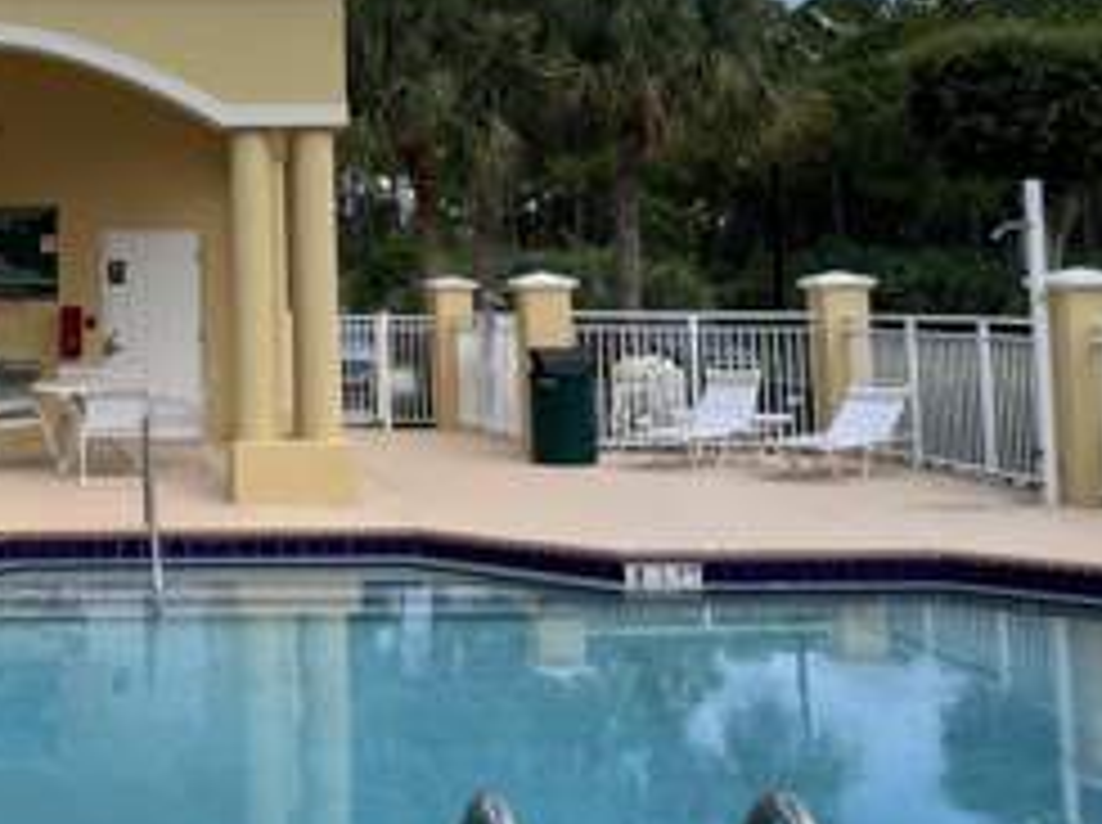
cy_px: 106
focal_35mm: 51
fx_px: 1621
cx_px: 112
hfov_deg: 35.4
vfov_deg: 27.6
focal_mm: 4.2
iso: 32
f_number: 1.6
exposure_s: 1/2564
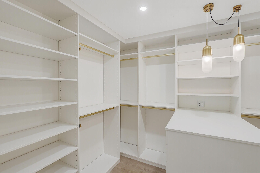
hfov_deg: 96.7
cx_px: 130
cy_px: 86
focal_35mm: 16
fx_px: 116
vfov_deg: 73.7
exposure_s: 1/8
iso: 320
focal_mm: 16
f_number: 11
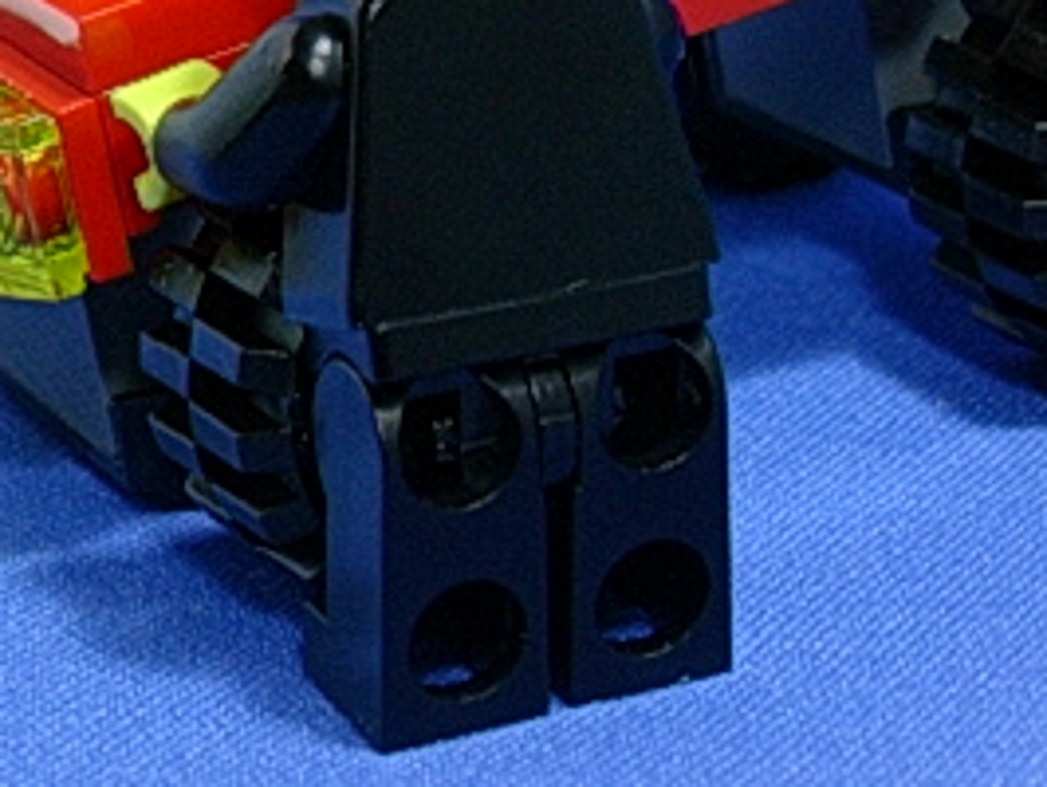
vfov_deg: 9.1
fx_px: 4874
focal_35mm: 161
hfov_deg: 12.3
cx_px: 551
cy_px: -142
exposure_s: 1/10
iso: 70
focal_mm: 10.2
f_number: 3.6
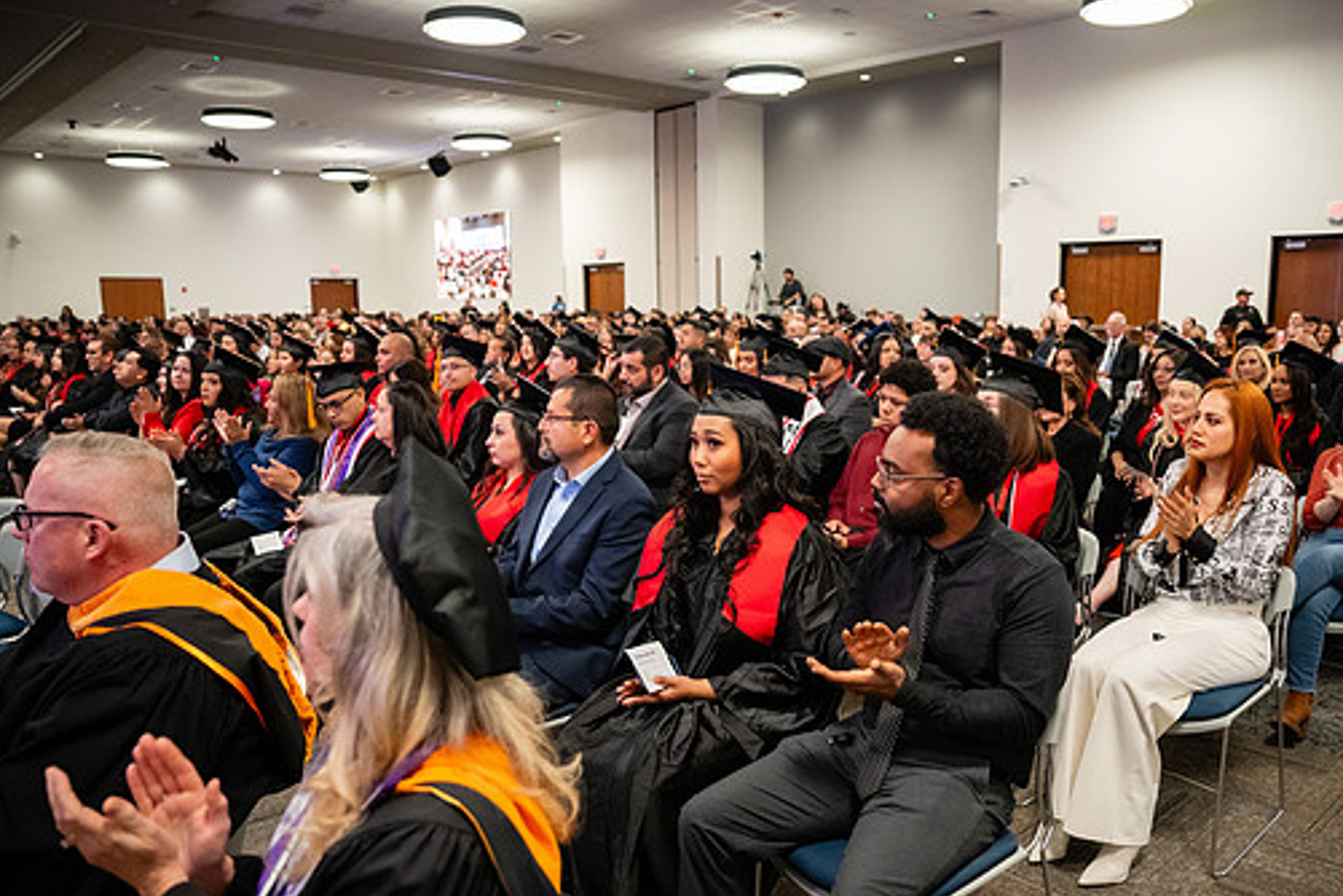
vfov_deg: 46.3
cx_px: 737
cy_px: 508
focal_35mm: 28
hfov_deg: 65.3
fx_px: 1044
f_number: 2.8
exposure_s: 1/200
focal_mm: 24
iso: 4000
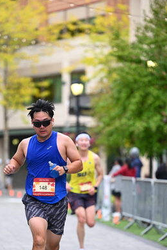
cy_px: 169
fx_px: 1418
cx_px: 57
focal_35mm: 204
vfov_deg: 10.1
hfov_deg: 6.7
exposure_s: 1/1600
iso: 1000
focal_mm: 145
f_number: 2.8
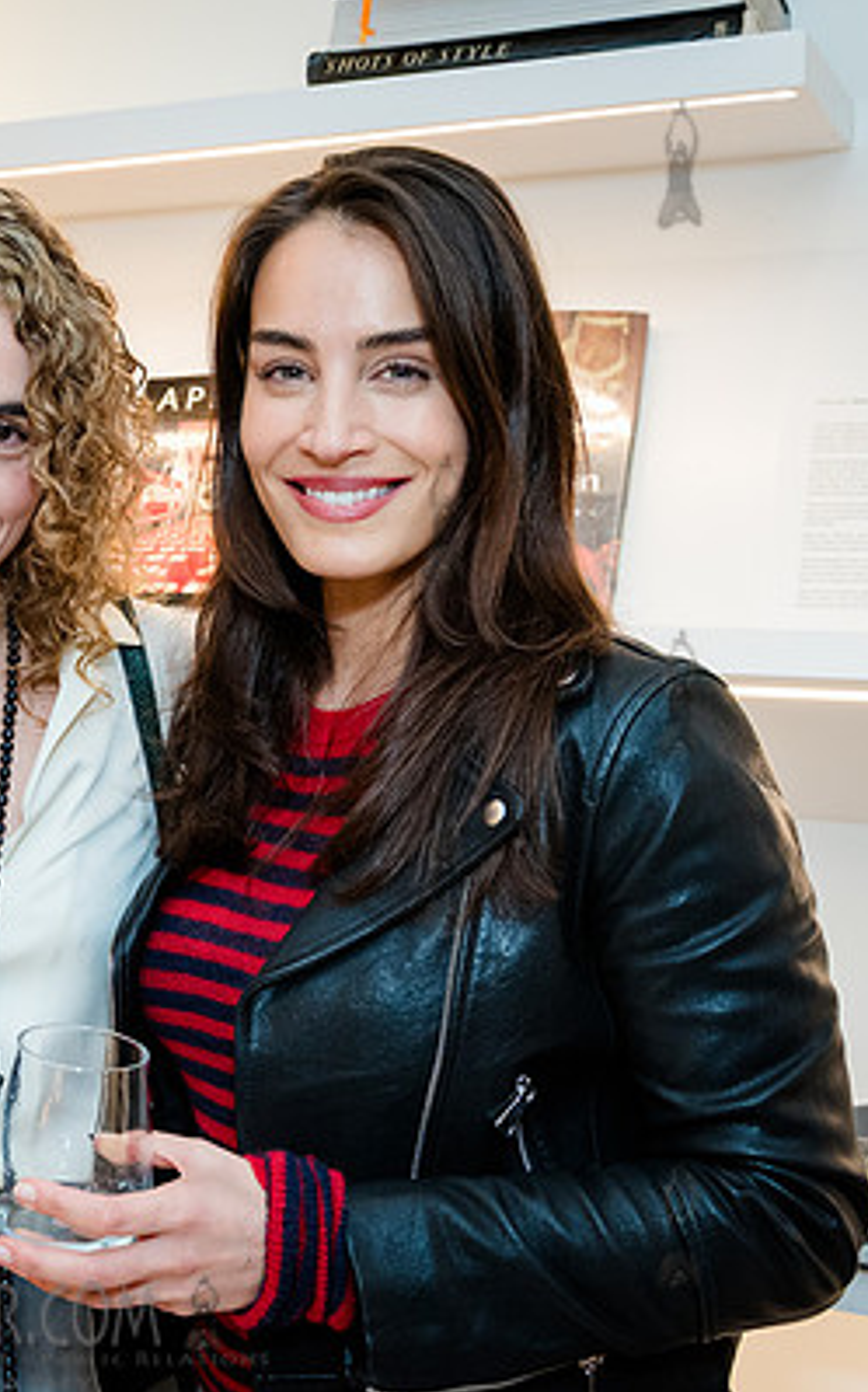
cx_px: -60
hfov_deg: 23.1
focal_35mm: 53
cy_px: 645
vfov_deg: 38.2
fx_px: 2008
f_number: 4
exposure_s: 1/160
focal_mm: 32
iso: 1600
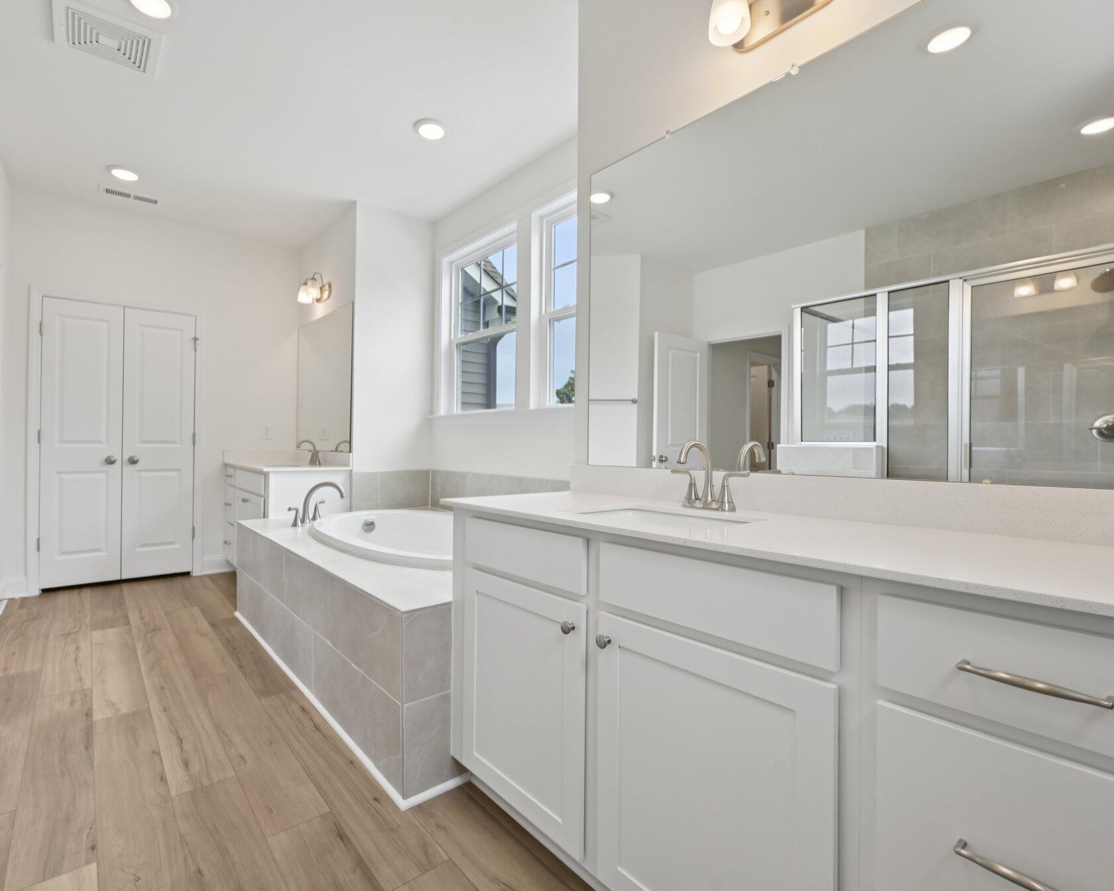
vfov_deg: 80.4
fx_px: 527
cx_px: 519
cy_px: 442
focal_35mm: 16
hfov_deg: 93.0
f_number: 8
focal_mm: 14
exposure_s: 1/60
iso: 100
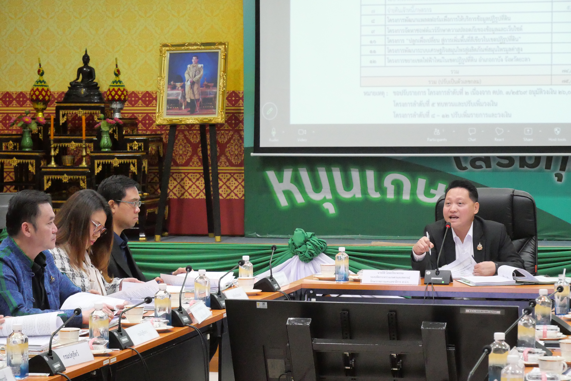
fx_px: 1809
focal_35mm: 114
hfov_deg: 17.9
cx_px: 286
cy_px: 190
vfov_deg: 12.0
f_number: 5.6
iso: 6400
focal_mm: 55
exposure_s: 1/125
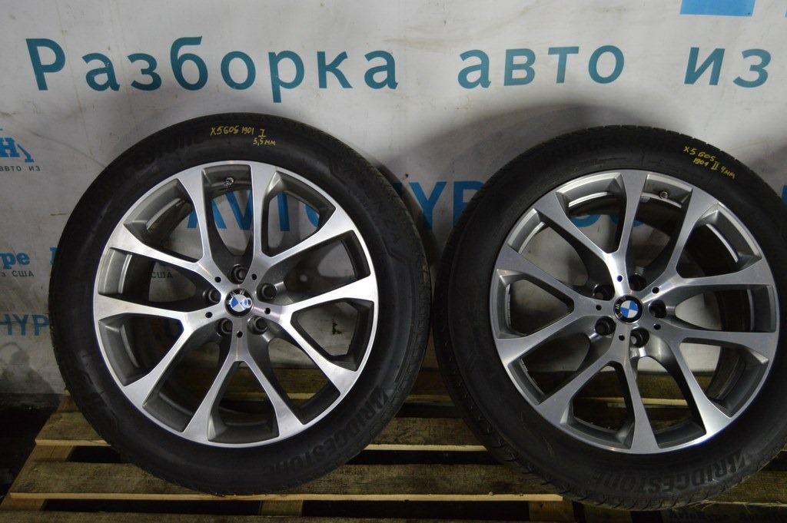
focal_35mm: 36
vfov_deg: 36.8
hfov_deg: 53.2
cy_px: 262
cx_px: 394
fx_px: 786
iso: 1800
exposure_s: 1/60
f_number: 3.8
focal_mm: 24
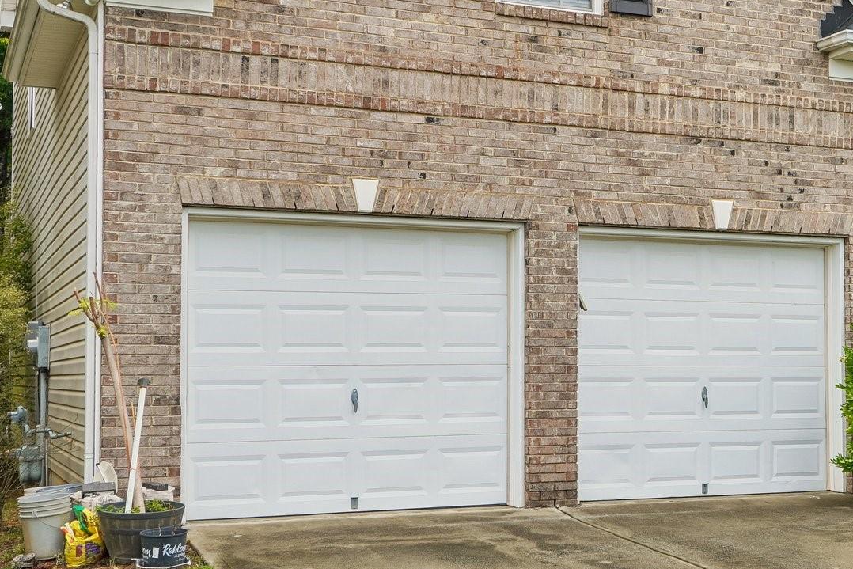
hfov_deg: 33.7
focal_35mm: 57
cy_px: 133
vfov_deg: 23.5
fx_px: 1351
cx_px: 722
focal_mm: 20
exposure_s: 1/90
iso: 100
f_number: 8
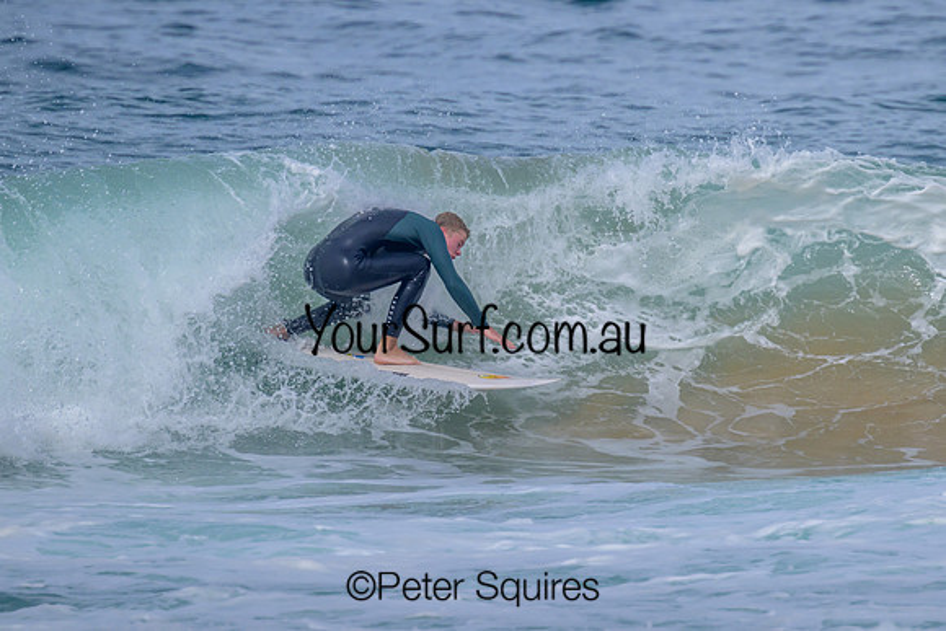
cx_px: 599
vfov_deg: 1.3
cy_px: 271
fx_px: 28298
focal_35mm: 1077
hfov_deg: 1.9
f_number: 11
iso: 640
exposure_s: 1/2000
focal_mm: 800
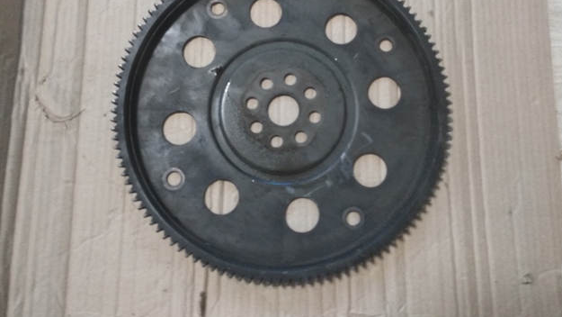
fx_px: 432
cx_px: 281
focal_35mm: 29
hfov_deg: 66.1
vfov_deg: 39.9
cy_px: 113
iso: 800
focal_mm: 3.81
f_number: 2.2
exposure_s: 1/33
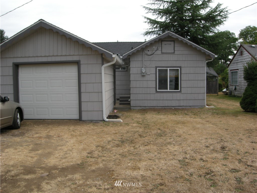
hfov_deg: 51.4
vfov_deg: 39.7
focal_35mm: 36
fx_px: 267
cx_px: 128
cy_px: 96
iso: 64
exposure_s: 1/193
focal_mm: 7.5
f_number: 5.4
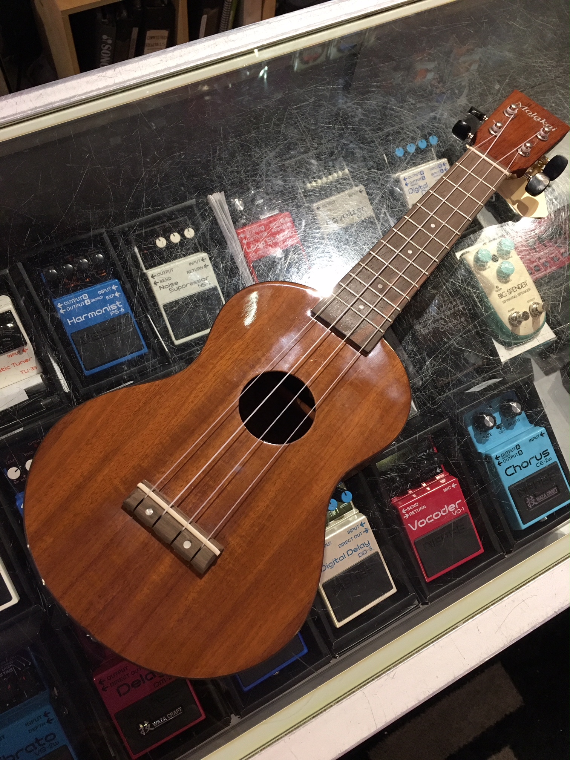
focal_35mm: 29
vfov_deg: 61.7
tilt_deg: -67.6
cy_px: 380
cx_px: 285
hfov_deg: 48.2
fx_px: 637
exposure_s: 1/30
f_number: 2.2
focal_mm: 4.15
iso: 125
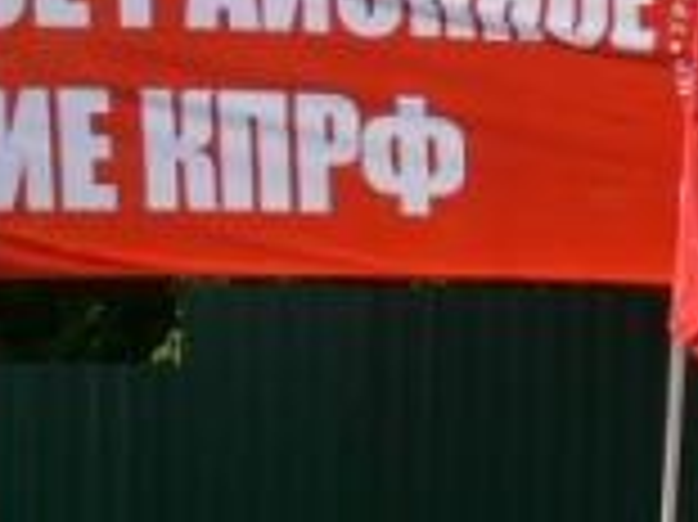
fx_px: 4654
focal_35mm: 231
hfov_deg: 8.6
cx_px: 554
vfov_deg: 6.4
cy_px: 490
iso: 80
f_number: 5.6
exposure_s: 1/400
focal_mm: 7.4
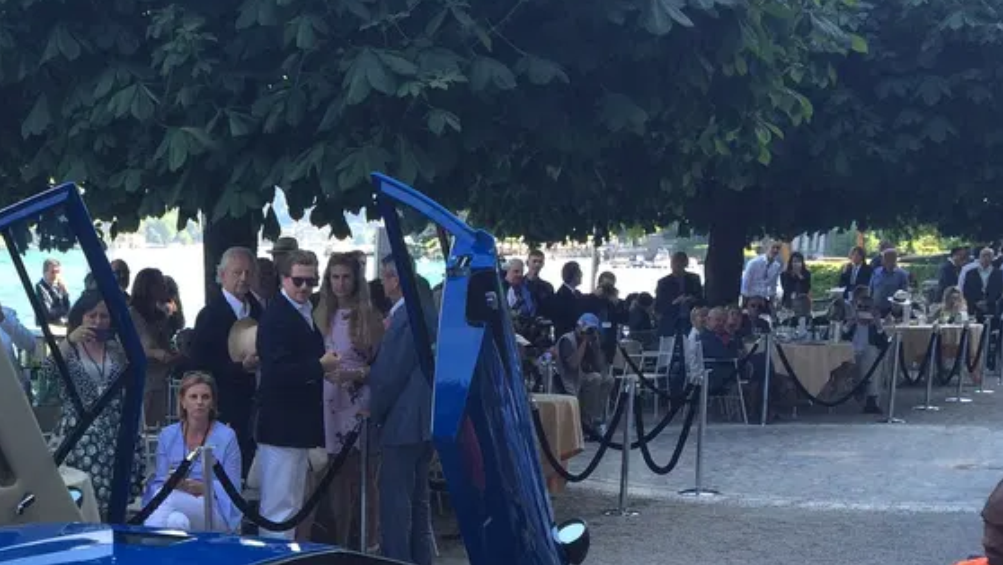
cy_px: 669
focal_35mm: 68
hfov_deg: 29.8
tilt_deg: -12.3
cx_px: 111
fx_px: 1809
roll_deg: +1.1
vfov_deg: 17.0
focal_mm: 4.15
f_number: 2.2
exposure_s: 1/183
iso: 32
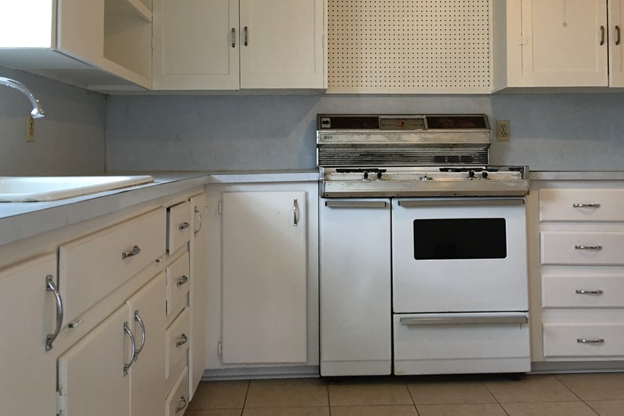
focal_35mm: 37
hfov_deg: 51.9
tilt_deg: +1.2
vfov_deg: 35.6
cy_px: 141
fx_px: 641
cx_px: 324
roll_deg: +0.2
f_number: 2.2
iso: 40
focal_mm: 4.15
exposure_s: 1/30
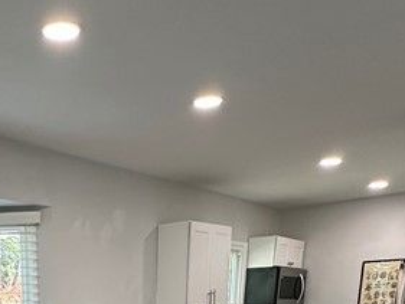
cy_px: 506
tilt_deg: -16.8
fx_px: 597
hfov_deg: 35.4
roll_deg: +1.3
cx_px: 46
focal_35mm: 51
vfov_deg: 21.6
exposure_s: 1/100
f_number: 2.2
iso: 200
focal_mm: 2.22
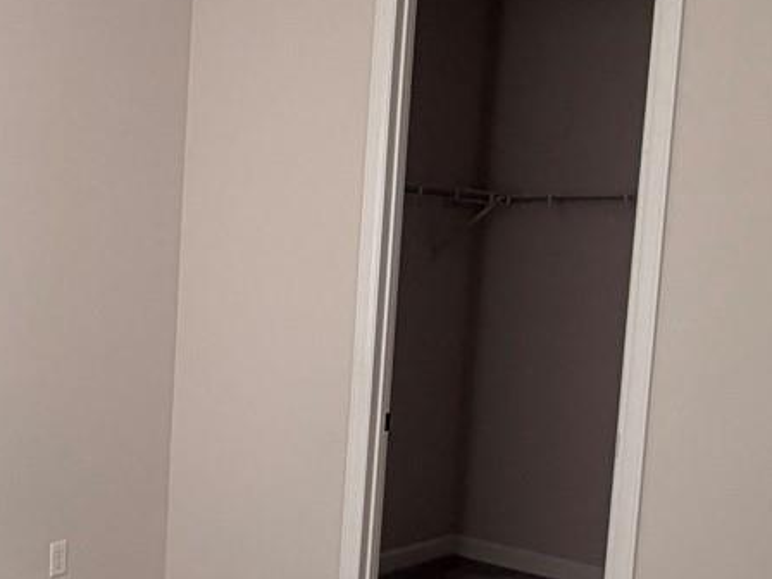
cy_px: 346
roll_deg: -1.1
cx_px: -47
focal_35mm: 50
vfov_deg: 29.0
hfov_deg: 33.9
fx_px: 1115
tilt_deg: -4.5
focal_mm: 2.22
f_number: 2.2
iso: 160
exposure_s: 1/121
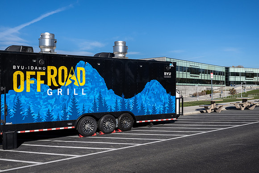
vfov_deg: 35.1
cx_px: 130
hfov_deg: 50.7
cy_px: 86
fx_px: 273
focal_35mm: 38
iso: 100
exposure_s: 1/400
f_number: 9
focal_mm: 38
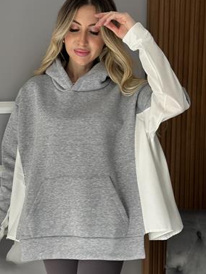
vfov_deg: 29.4
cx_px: 71
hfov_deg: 22.2
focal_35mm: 66
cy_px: 140
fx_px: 523
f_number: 1.78
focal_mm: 6.86
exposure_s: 1/67
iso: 125
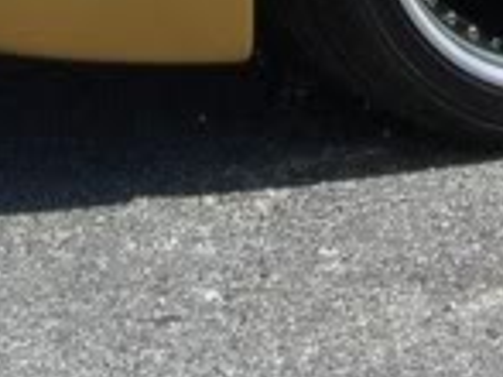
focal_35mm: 321
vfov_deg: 4.5
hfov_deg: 6.1
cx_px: 893
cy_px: -685
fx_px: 4661
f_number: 4.4
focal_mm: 9.5
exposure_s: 1/1000
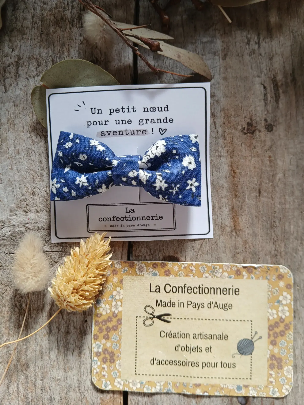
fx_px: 304
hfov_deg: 53.1
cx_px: 152
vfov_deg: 67.3
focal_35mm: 26
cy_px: 202
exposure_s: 1/50
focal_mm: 3.98
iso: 32
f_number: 1.8
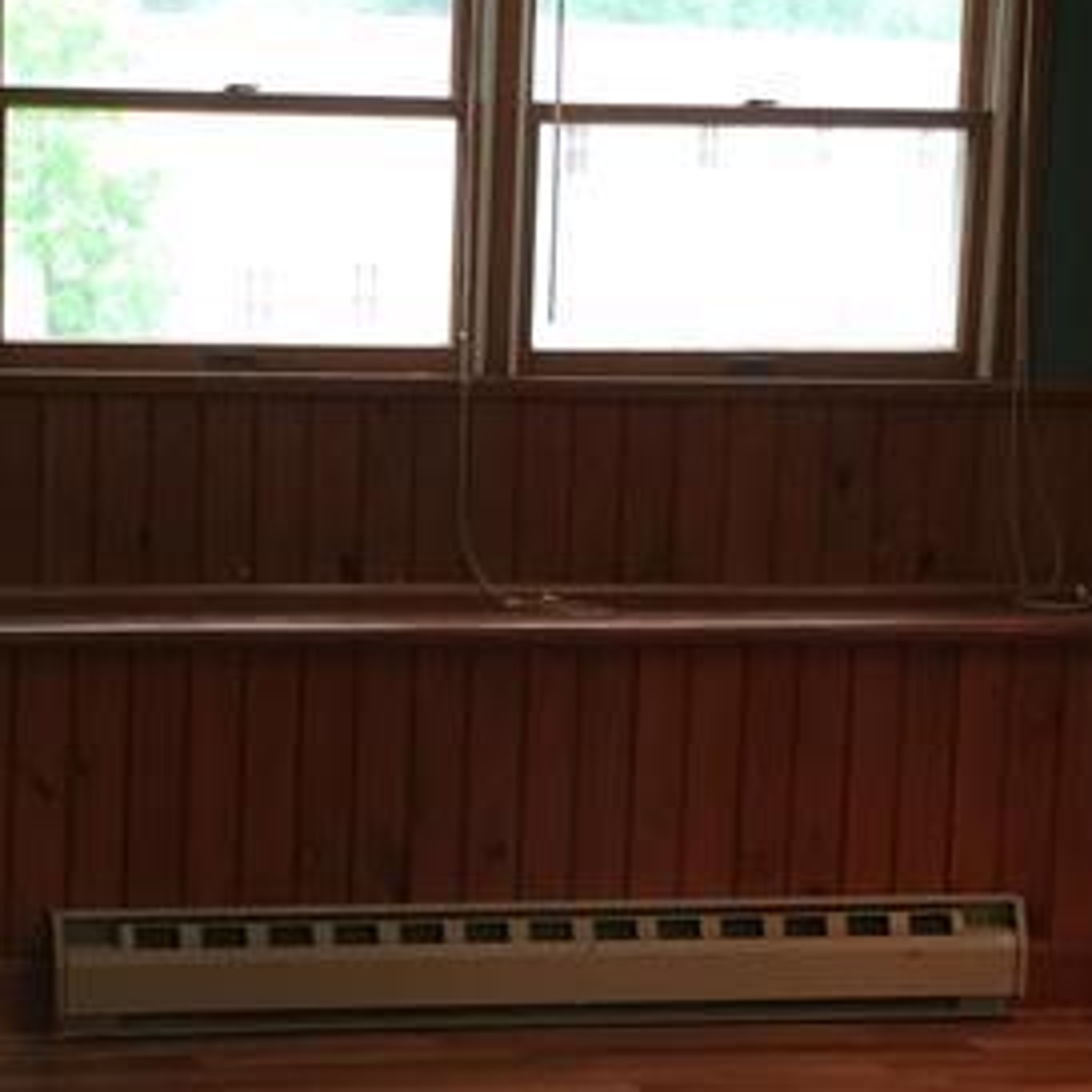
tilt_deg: -9.9
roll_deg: -1.7
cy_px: 680
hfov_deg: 17.9
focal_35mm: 96
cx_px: 192
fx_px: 3426
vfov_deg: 18.1
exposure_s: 1/15
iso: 40
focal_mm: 4.15
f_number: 2.2
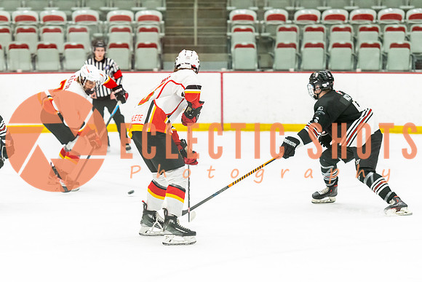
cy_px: 157
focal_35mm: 152
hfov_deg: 13.5
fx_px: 1787
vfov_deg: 9.0
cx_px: 176
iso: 3200
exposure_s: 1/640
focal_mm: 122
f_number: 2.8
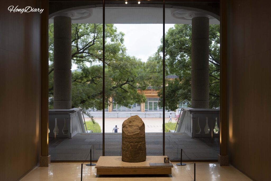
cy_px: 90
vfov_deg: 31.2
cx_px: 136
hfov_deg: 45.4
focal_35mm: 43
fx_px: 324
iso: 400
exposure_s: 1/60
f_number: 5.6
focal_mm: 43
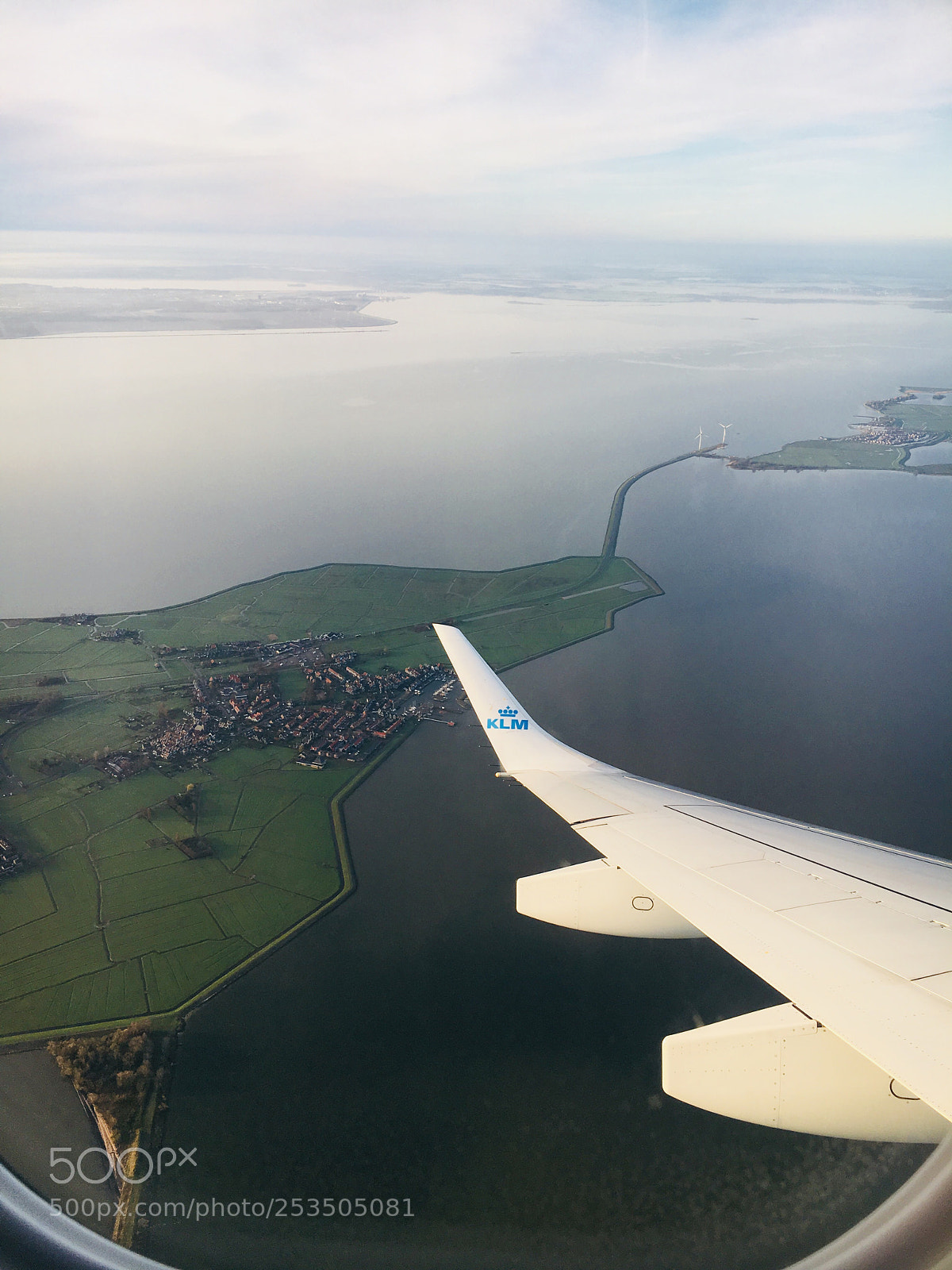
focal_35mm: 29
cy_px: 635
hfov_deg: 48.2
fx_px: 1063
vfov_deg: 61.7
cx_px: 476
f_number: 2.2
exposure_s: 1/342
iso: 25
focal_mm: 4.15
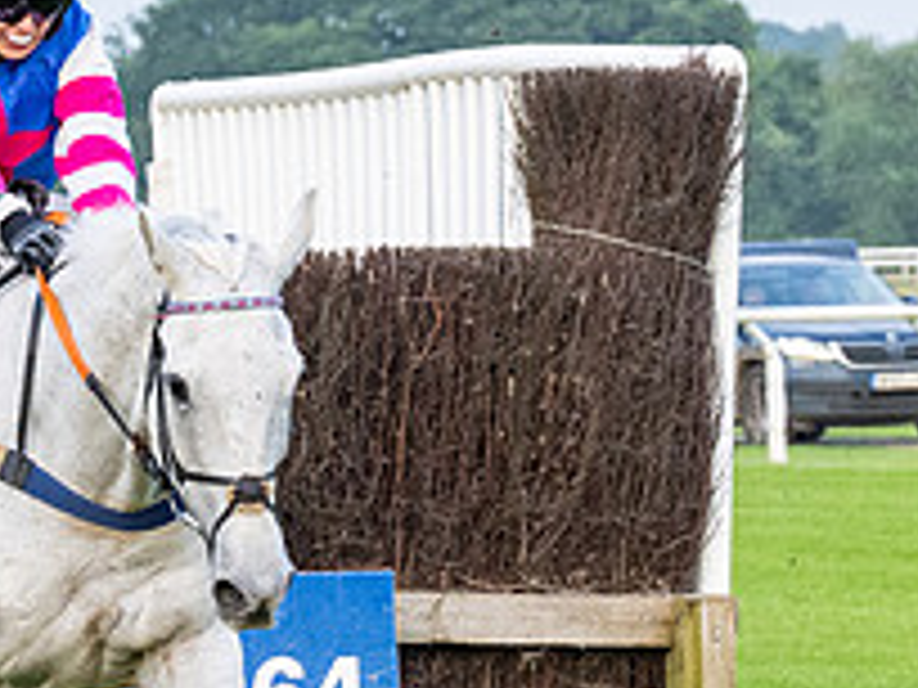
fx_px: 10422
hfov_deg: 5.0
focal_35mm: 393
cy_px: 352
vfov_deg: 3.8
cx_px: -288
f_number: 4
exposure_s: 1/2000
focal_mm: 70
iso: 1250
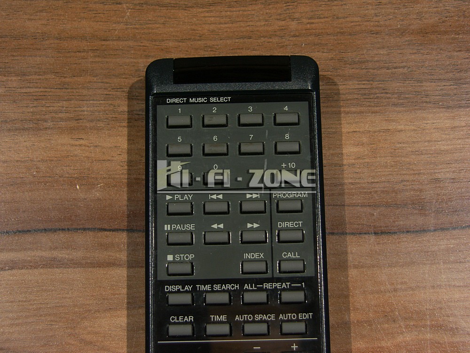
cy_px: 176
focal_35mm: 80
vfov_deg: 18.4
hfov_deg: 24.4
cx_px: 235
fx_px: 1086
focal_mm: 20.7
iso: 50
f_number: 3.2
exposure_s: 1/80
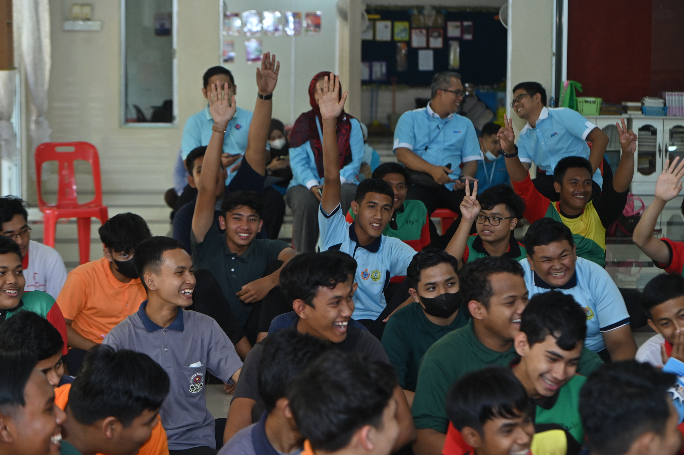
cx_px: 342
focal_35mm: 90
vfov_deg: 15.2
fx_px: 1709
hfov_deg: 22.6
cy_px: 228
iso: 1000
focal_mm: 90
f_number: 4.5
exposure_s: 1/125
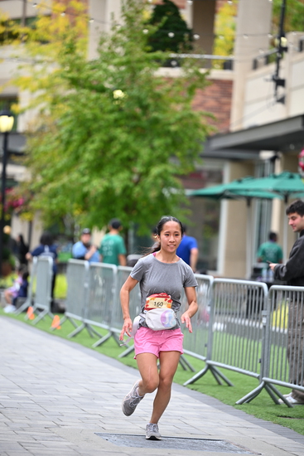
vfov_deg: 12.8
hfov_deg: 8.6
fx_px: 2025
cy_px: 228
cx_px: 152
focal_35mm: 160
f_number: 2.8
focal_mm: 160
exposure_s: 1/1600
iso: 640
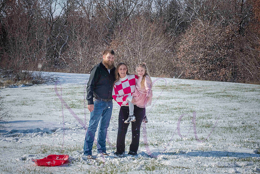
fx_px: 578
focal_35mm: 80
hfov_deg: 25.4
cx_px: 130
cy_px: 87
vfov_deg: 17.1
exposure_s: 1/1000
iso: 640
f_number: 16
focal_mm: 80
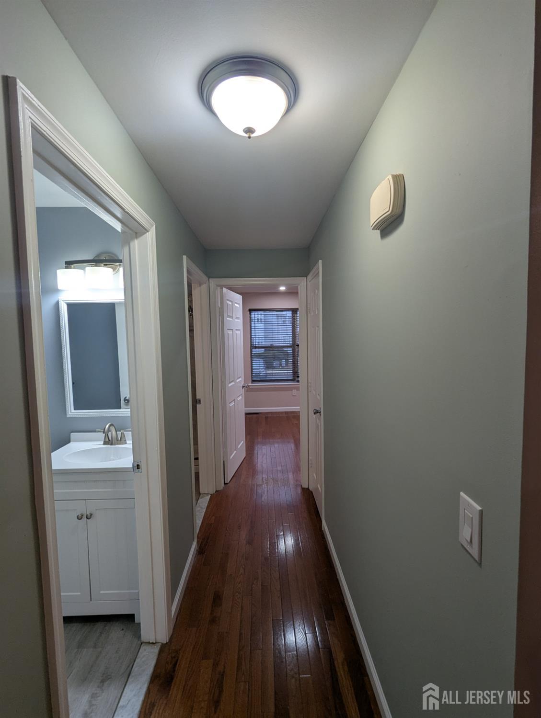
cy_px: 359
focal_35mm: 16
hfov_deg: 78.3
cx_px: 270
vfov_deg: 94.4
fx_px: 333
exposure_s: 1/60
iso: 67
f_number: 2.2
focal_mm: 2.35
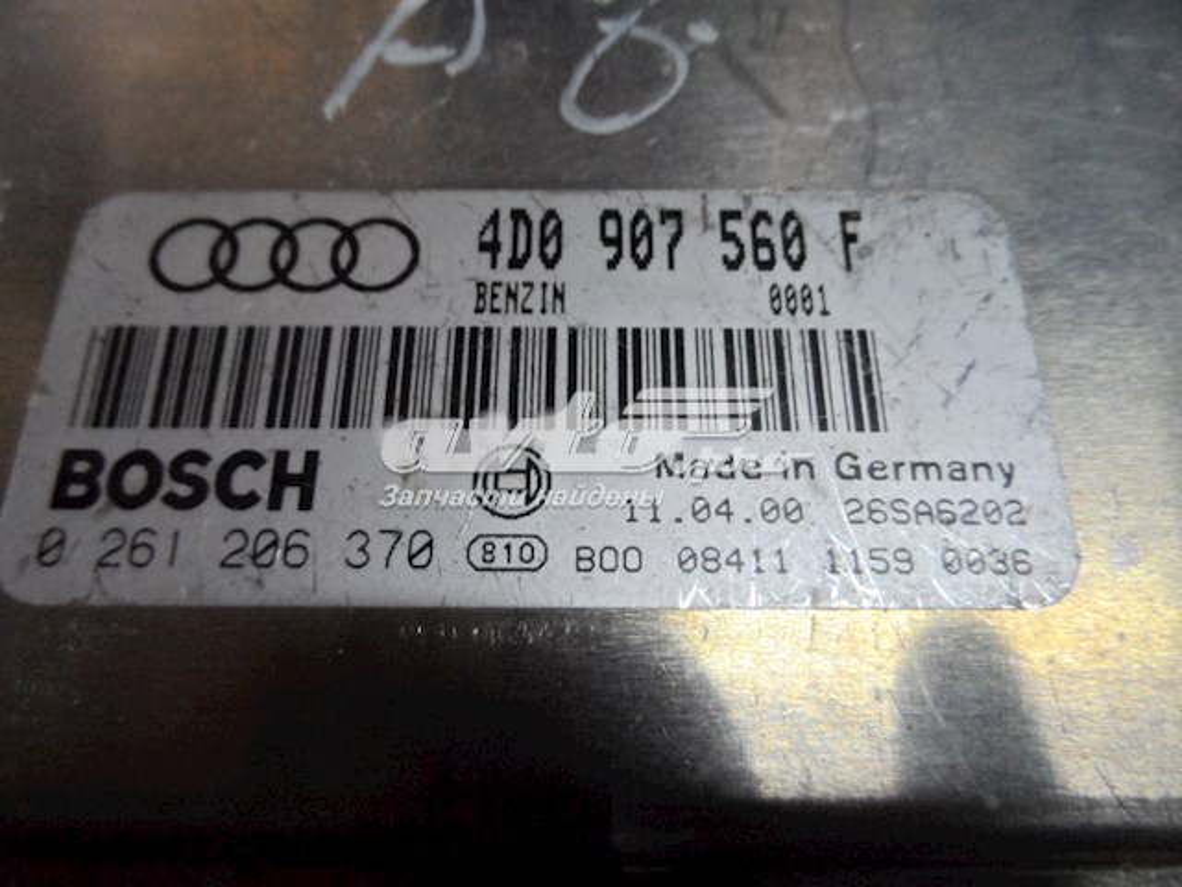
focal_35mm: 24
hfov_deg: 71.6
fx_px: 820
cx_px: 591
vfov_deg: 56.8
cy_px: 444
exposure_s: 1/30
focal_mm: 4
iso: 400
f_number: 3.2
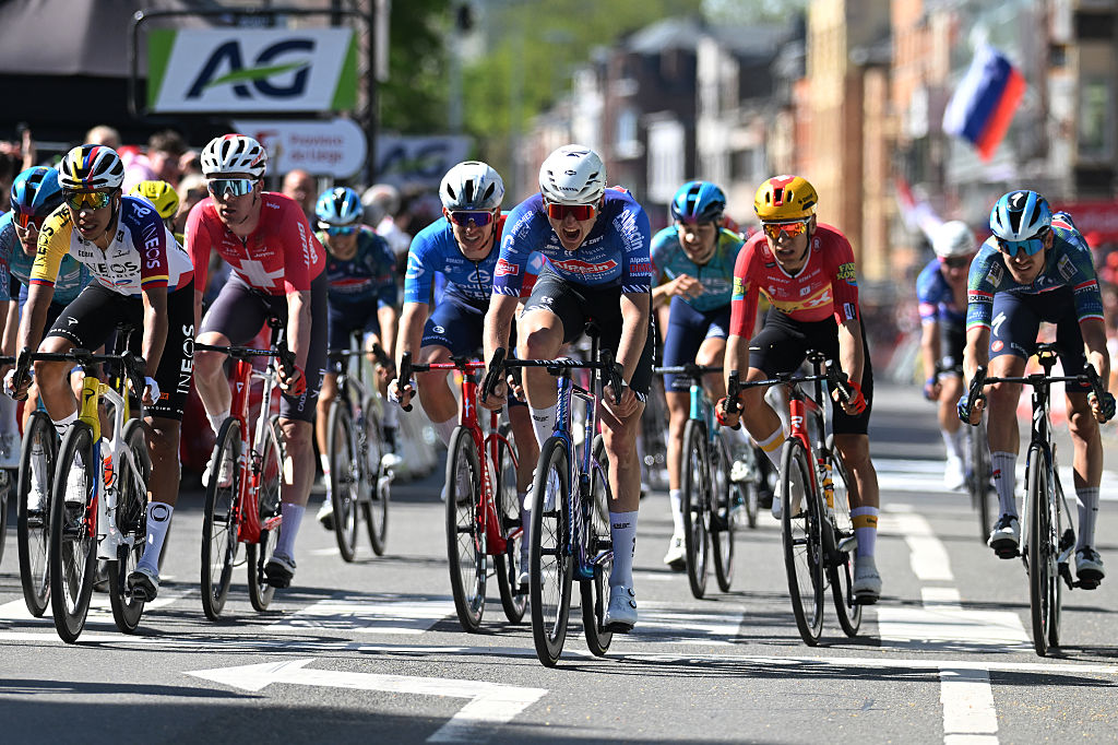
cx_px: 559
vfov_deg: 5.0
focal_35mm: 277
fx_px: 8599
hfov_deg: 7.4
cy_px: 372
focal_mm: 185
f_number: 3.2
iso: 400
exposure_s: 1/3200
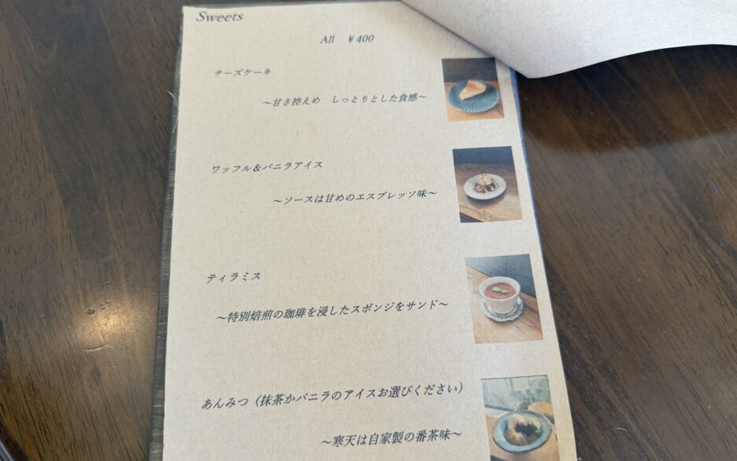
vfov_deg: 47.6
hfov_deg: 70.4
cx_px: 371
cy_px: 239
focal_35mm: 26
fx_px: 522
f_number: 1.78
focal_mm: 6.76
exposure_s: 1/120
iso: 250
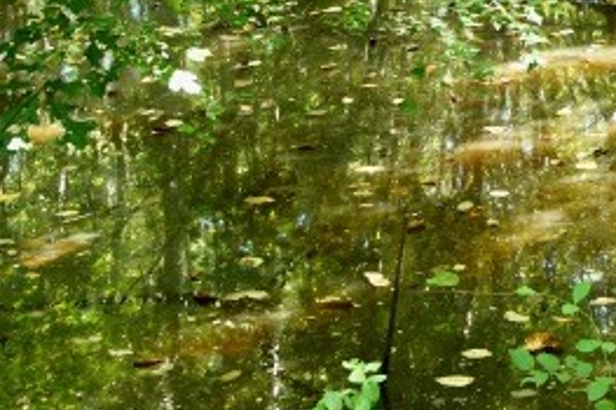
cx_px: 1124
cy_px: -315
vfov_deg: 11.0
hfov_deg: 15.1
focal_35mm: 117
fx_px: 2001
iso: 640
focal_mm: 20
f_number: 6.3
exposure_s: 1/30
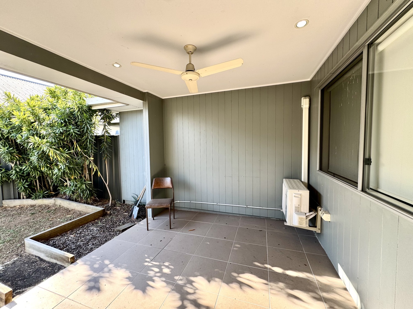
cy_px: 154
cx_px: 206
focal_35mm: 14
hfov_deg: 102.1
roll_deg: +1.4
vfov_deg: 85.7
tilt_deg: -2.9
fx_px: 167
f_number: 2.2
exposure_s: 1/103
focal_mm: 2.22
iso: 40
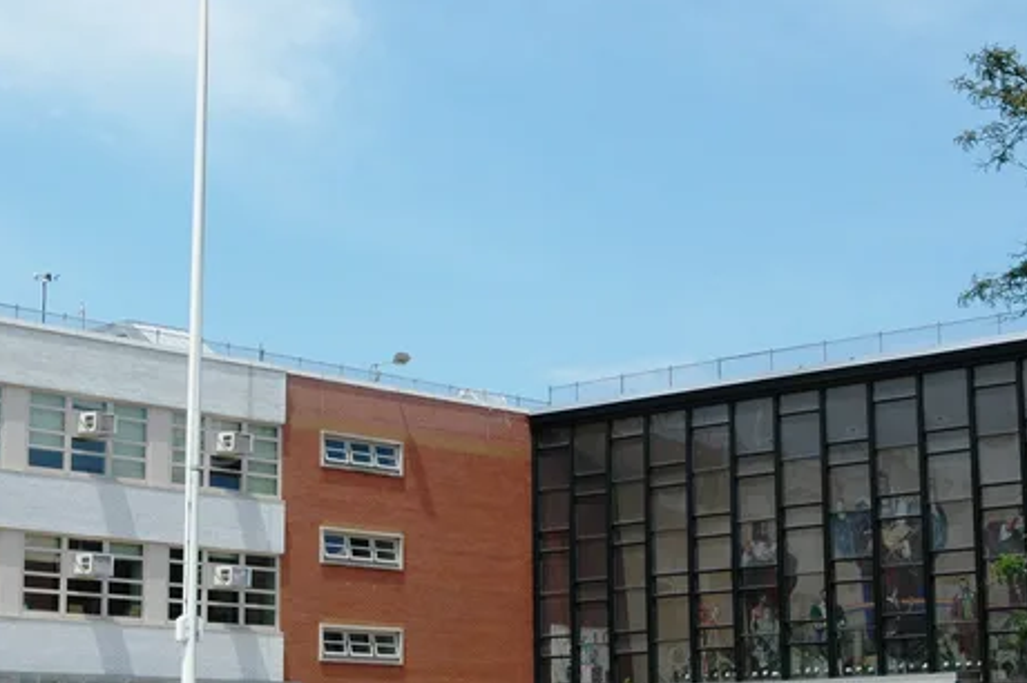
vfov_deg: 18.6
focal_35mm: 73
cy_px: 268
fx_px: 2081
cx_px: 453
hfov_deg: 27.7
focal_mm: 28
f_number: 11
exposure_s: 1/320
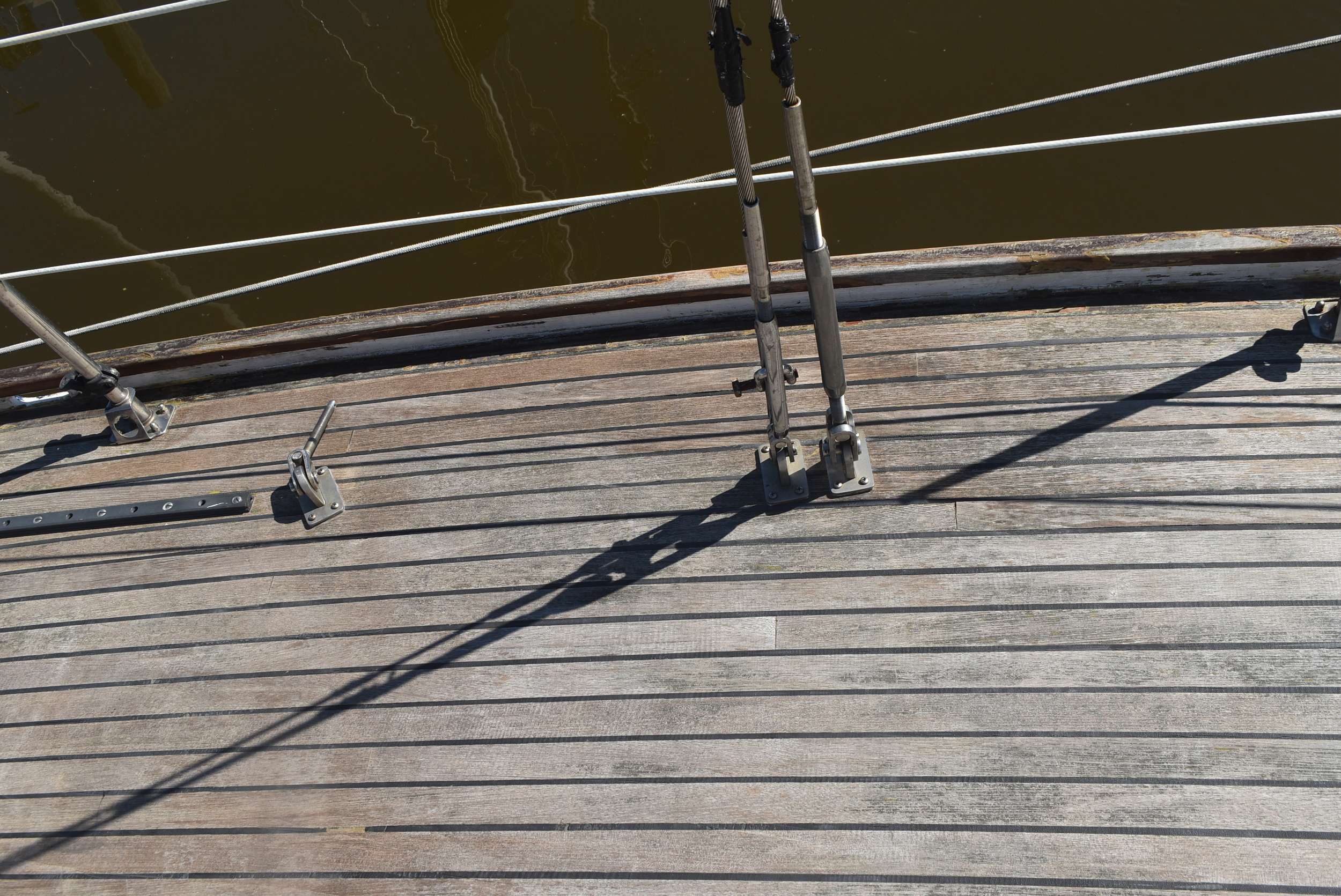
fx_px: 1118
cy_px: 448
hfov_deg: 61.9
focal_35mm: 30
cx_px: 670
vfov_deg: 43.7
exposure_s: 1/400
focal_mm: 20
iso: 200
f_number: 10
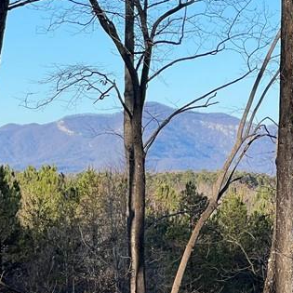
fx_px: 2116
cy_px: 292
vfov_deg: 7.9
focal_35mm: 221
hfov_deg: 7.9
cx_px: 232
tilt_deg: -1.9
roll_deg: +1.8
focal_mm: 9
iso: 32
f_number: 2.8
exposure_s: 1/371
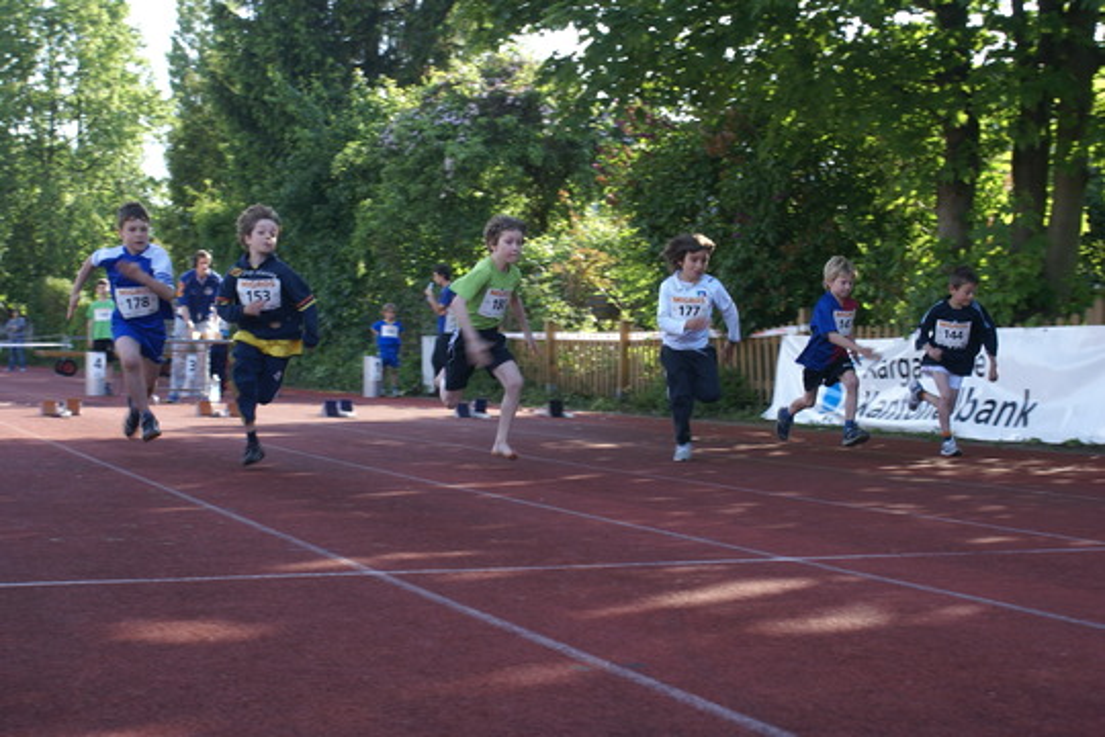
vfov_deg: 25.8
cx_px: 552
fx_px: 1611
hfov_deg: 37.9
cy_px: 368
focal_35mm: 52
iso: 160
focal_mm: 35
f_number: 5.6
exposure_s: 1/125
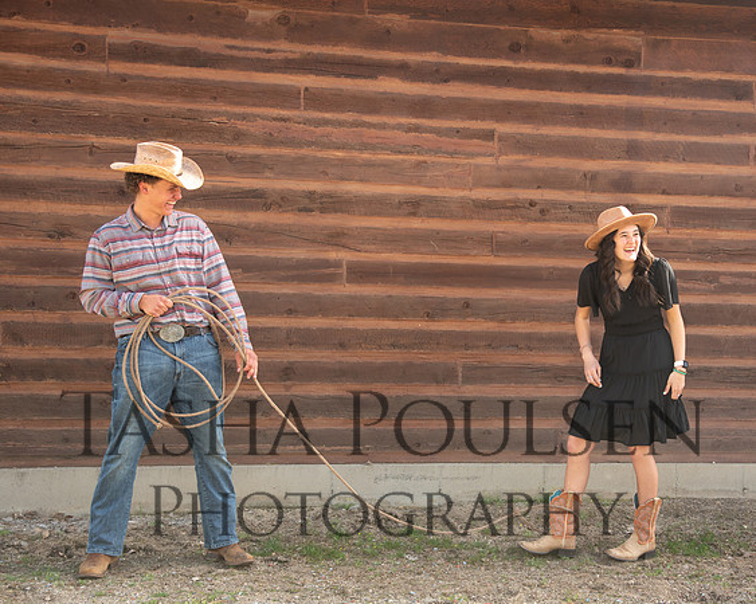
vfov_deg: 25.7
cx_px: 477
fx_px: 1326
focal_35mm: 59
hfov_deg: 31.7
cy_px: 307
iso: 320
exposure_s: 1/125
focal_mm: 50
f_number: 5.6
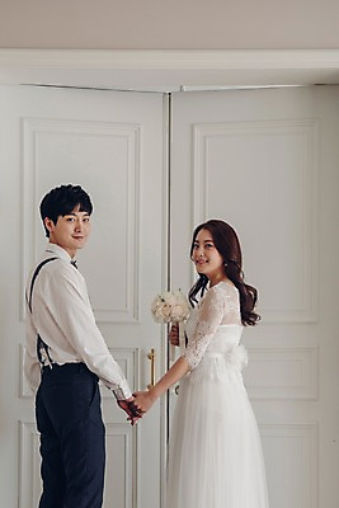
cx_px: 170
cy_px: 254
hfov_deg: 27.0
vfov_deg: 39.6
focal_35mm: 50
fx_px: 706
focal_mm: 50
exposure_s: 1/125
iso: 80
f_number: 4
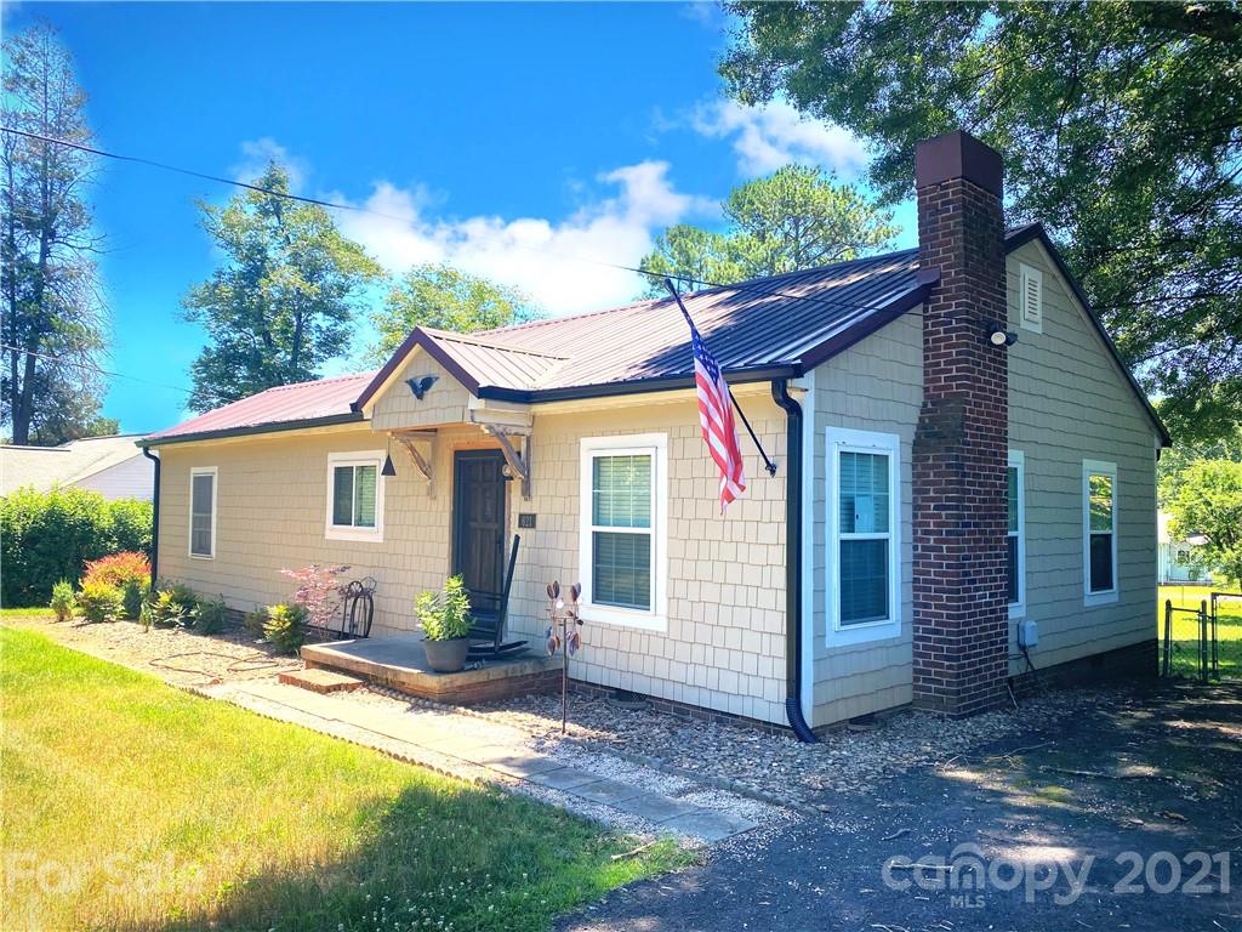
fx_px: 933
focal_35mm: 26
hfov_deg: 67.3
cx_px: 621
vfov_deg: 53.1
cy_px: 466
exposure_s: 1/1218
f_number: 1.8
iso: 32
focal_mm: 4.25
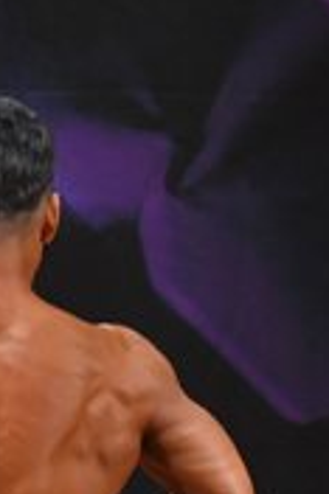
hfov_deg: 1.2
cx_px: -4
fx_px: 15396
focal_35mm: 1121
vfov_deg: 1.8
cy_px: 651
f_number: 5.6
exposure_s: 1/400
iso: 3200
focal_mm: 170
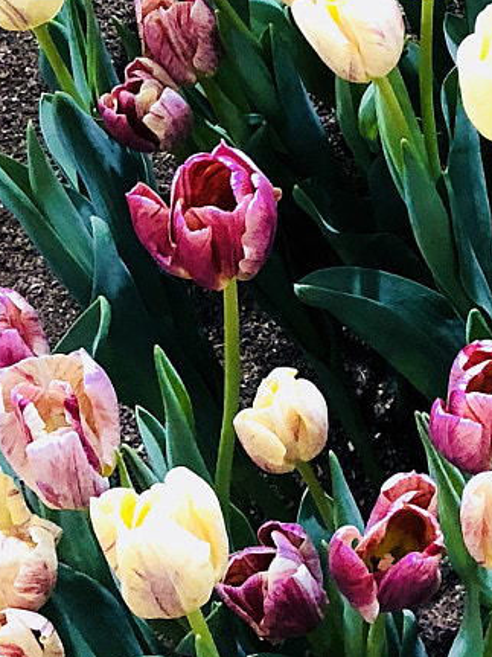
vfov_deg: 17.6
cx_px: 781
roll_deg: +2.7
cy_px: -213
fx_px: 1972
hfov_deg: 13.3
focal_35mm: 104
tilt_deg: -41.2
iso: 100
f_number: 1.8
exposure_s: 1/15
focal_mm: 4
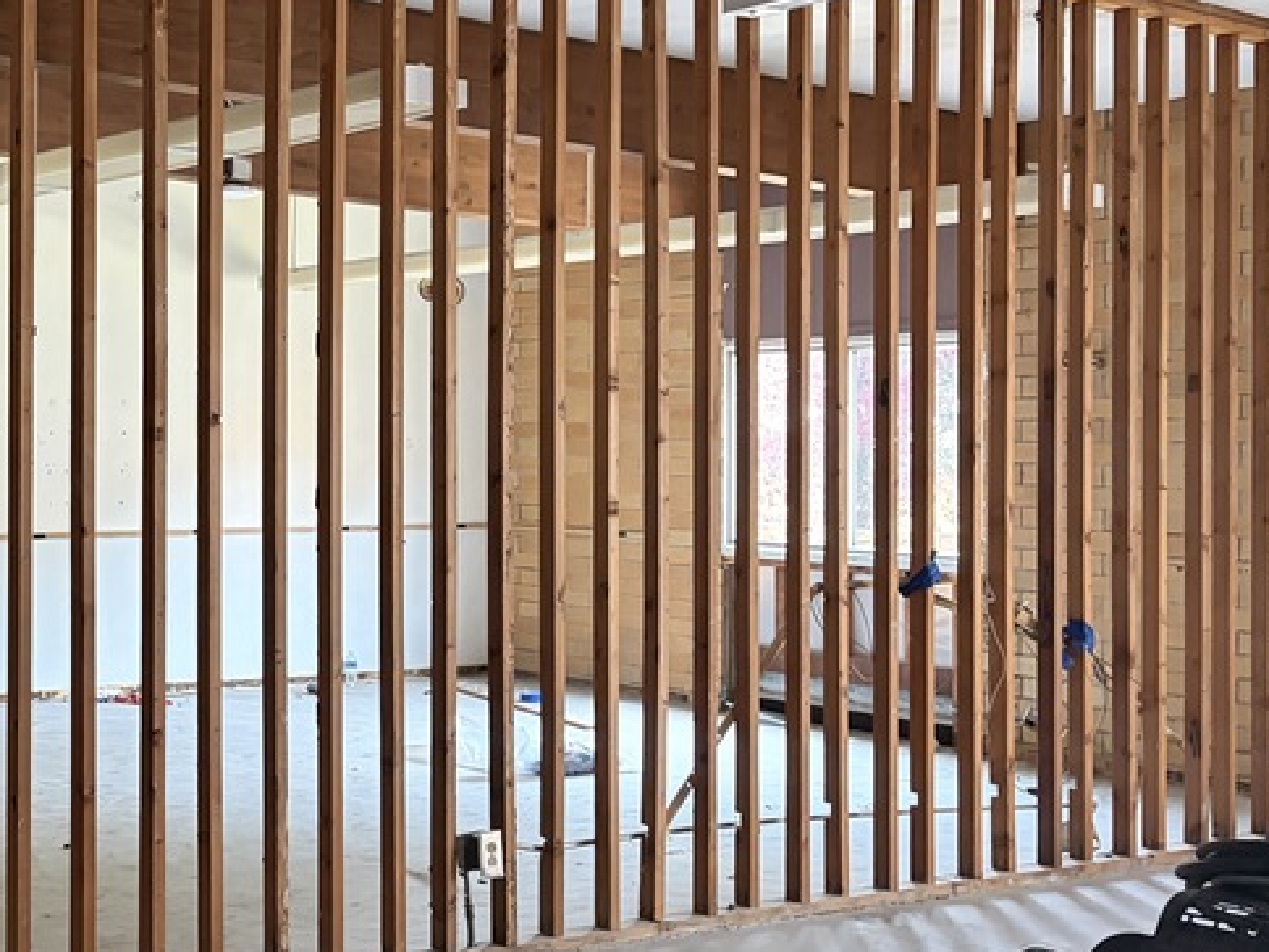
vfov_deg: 26.6
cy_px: 438
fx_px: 2016
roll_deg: +0.3
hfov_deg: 31.9
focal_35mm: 55
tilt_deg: +0.9
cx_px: -34
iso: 500
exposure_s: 1/40
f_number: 1.6
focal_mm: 5.96
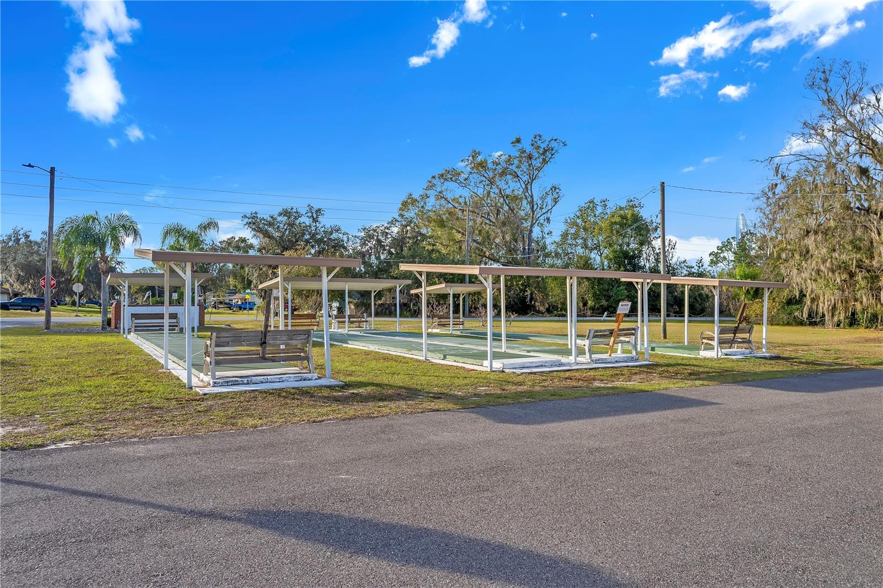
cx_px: 442
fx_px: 564
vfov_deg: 55.1
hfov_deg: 76.1
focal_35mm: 23
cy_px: 294
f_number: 7.1
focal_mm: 23
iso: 125
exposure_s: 1/250
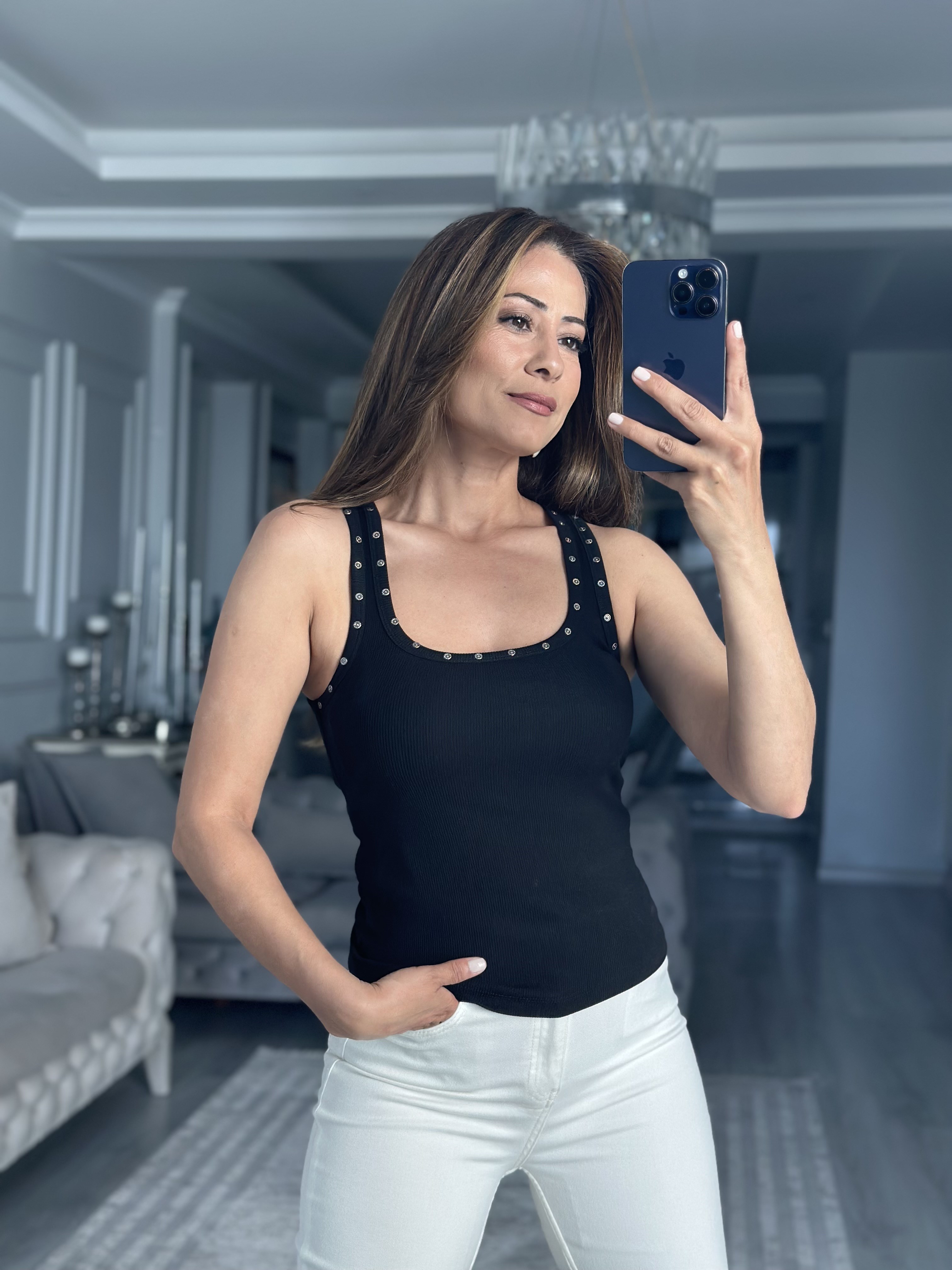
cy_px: 635
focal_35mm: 48
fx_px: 1760
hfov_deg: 30.3
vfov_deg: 39.7
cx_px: 476
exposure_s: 1/171
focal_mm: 6.86
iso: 100
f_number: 1.78
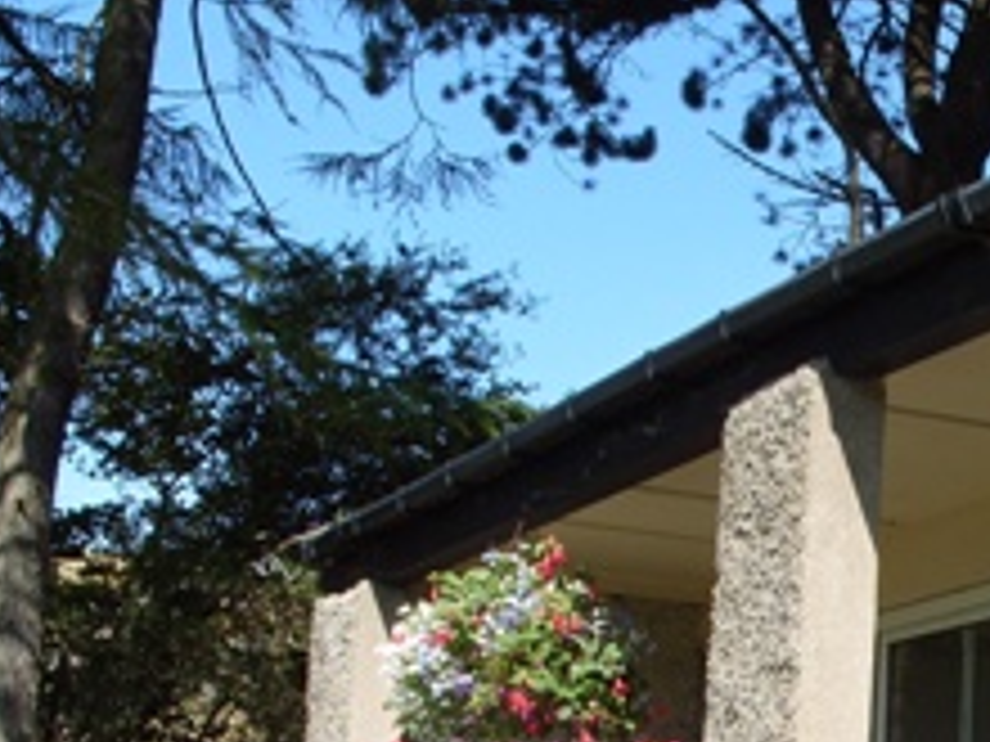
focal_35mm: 87
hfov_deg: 21.6
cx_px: 1010
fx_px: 2488
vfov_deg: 16.4
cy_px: 827
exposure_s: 1/250
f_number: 5.3
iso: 80
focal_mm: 7.8
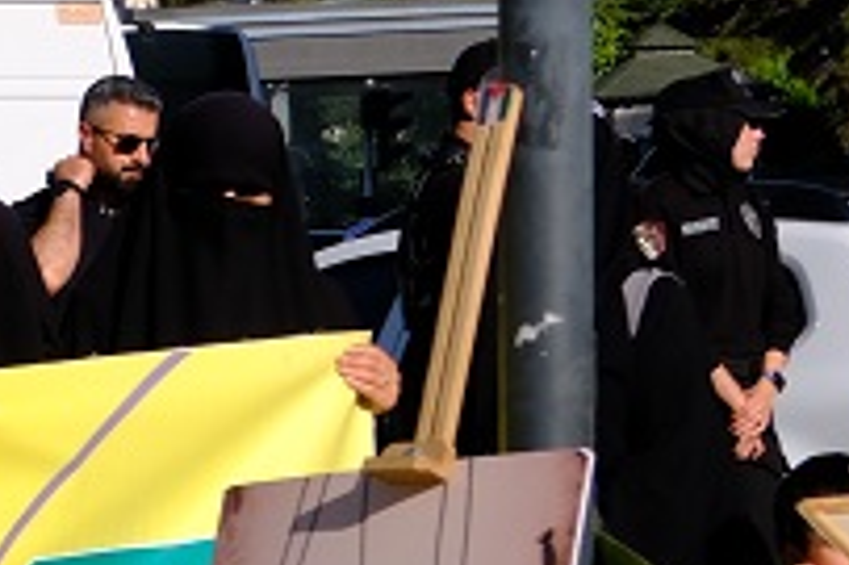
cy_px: 686
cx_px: -853
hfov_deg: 9.8
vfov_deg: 7.0
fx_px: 4595
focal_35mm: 195
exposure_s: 1/1250
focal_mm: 19.2
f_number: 4
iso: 125
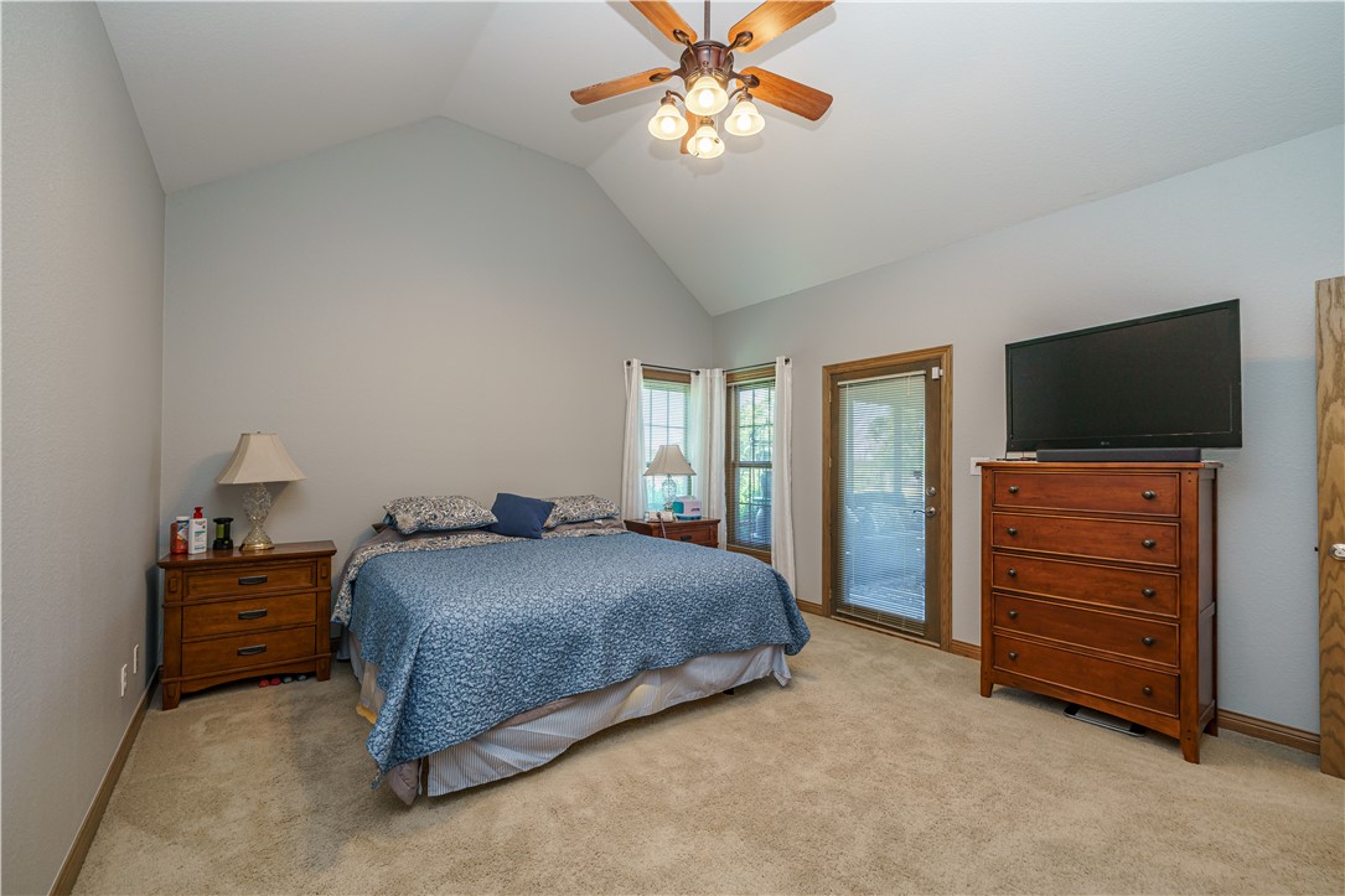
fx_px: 523
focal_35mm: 14
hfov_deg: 104.3
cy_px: 448
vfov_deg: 81.2
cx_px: 672
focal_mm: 14
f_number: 9
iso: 200
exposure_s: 1/6
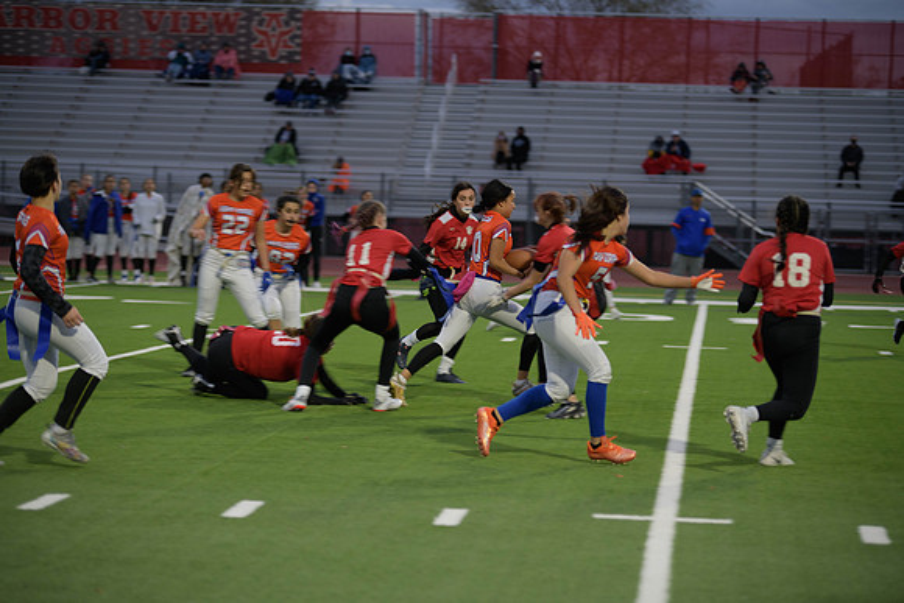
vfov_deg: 11.2
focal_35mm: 122
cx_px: 452
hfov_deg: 16.8
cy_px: 302
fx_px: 3064
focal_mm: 122
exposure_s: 1/200
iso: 360
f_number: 2.8
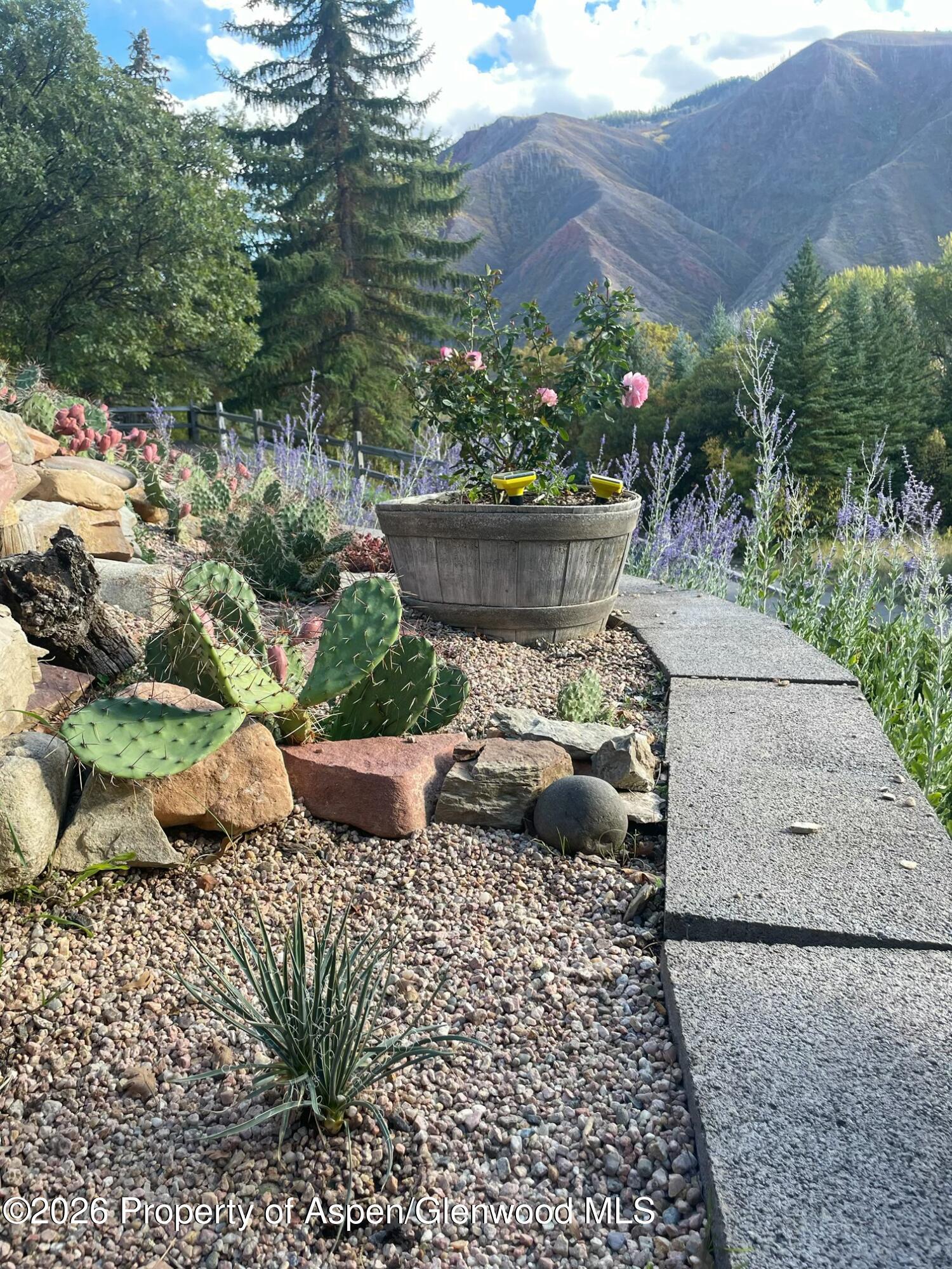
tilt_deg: -15.1
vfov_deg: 67.3
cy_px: 634
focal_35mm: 26
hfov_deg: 53.1
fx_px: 953
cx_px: 476
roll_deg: +3.5
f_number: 1.6
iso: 32
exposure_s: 1/231
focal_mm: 4.2
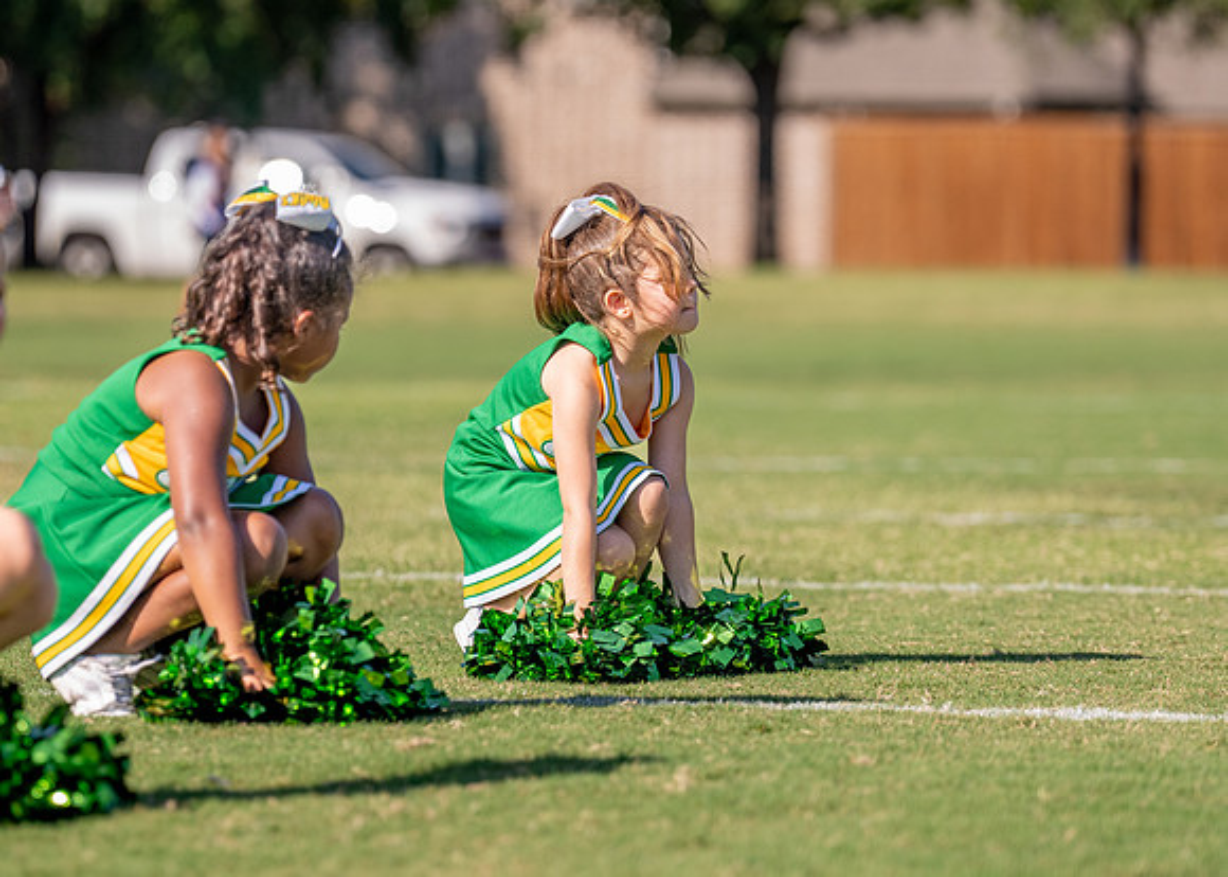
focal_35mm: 278
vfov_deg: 5.2
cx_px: 593
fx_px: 9681
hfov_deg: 7.3
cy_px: 420
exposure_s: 1/3200
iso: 250
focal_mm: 162
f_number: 2.8
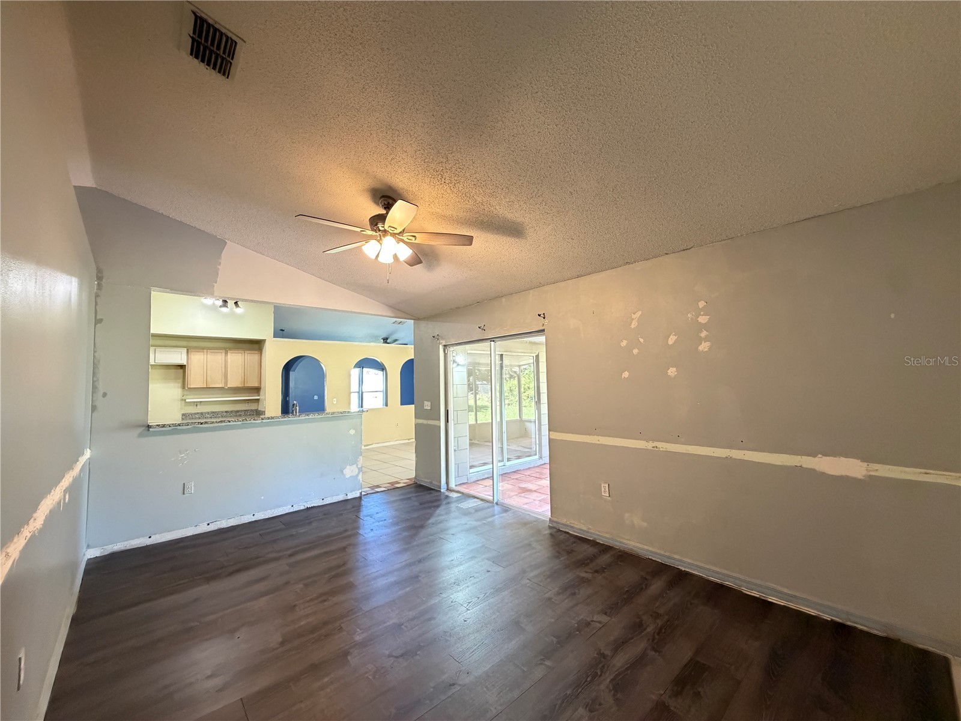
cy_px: 360
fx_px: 389
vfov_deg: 85.7
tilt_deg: +3.3
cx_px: 480
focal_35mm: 14
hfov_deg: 102.1
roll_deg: +1.5
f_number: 2.2
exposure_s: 1/60
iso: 800
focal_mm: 2.22
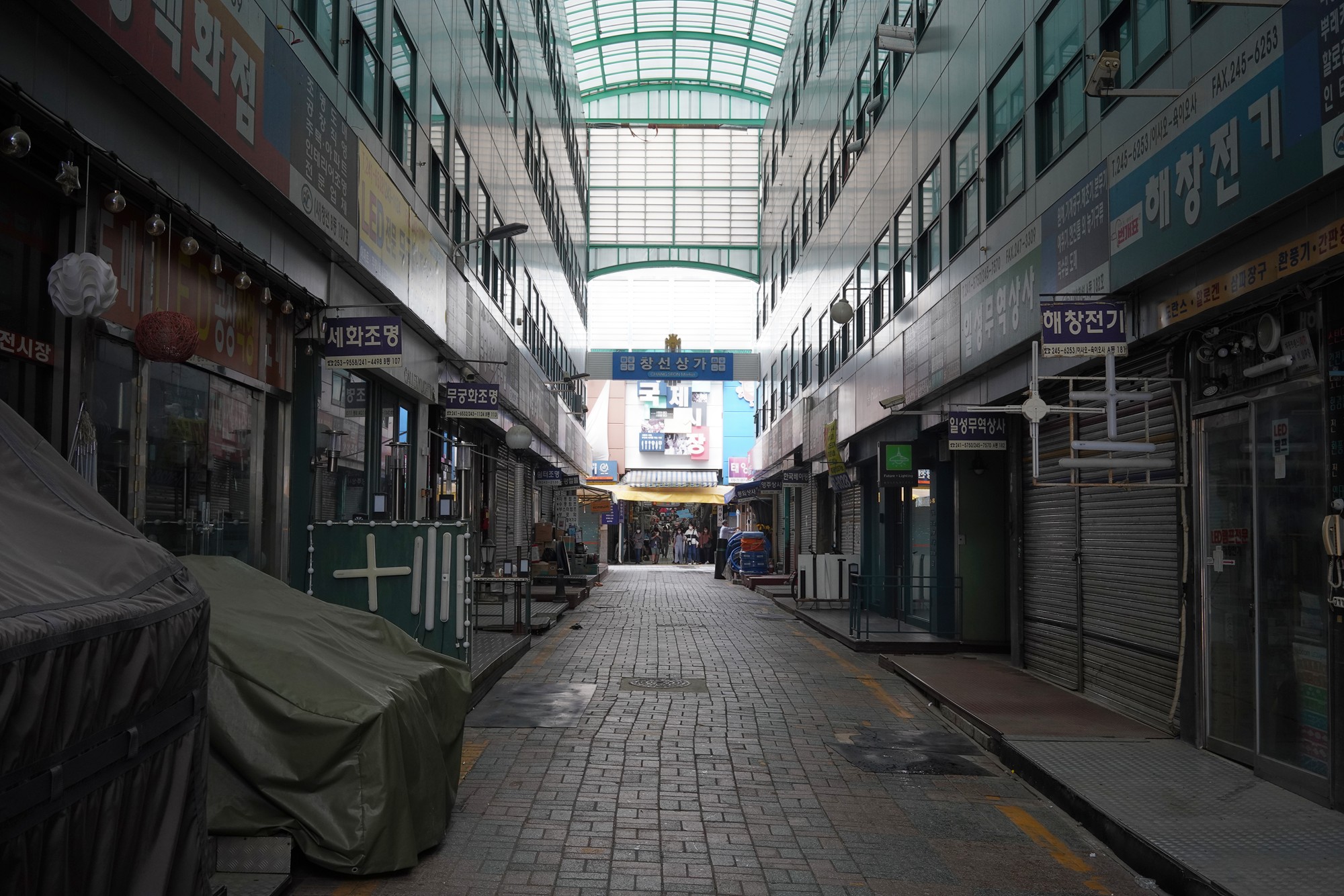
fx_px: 1307
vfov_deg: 37.9
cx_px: 672
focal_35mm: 35
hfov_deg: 54.4
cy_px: 448
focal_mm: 35
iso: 800
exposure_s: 1/100
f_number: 10
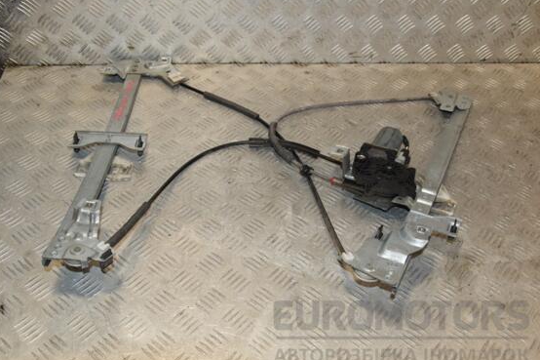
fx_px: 585
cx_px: 255
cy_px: 185
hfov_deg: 49.5
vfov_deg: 34.2
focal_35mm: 39
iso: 800
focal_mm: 24
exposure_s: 1/200
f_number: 7.1
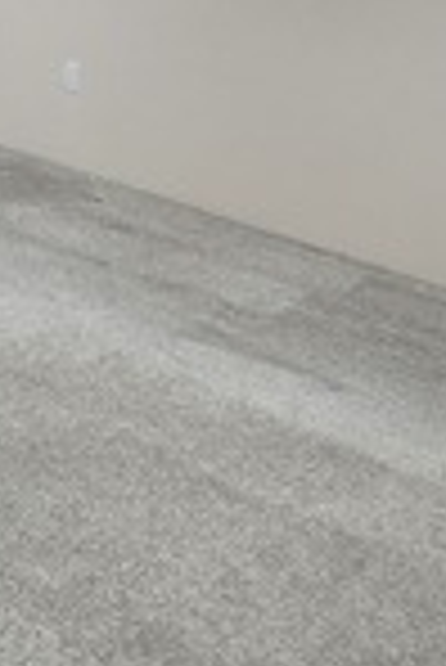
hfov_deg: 19.9
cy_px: 140
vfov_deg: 32.0
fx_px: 1131
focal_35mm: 61
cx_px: -178
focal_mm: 2.2
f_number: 2.2
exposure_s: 1/60
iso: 500
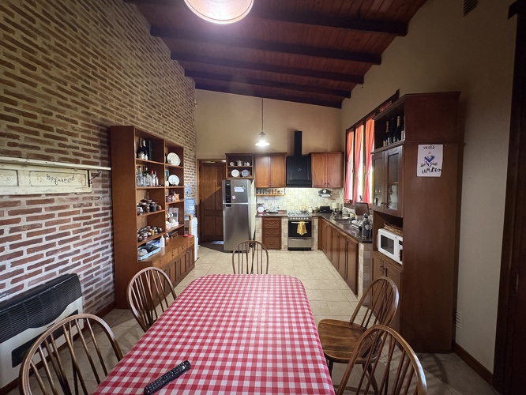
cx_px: 263
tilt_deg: -3.1
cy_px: 198
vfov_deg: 85.7
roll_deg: +0.5
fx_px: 213
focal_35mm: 14
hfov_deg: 102.0
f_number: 2.2
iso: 640
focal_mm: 2.22
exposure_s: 1/33
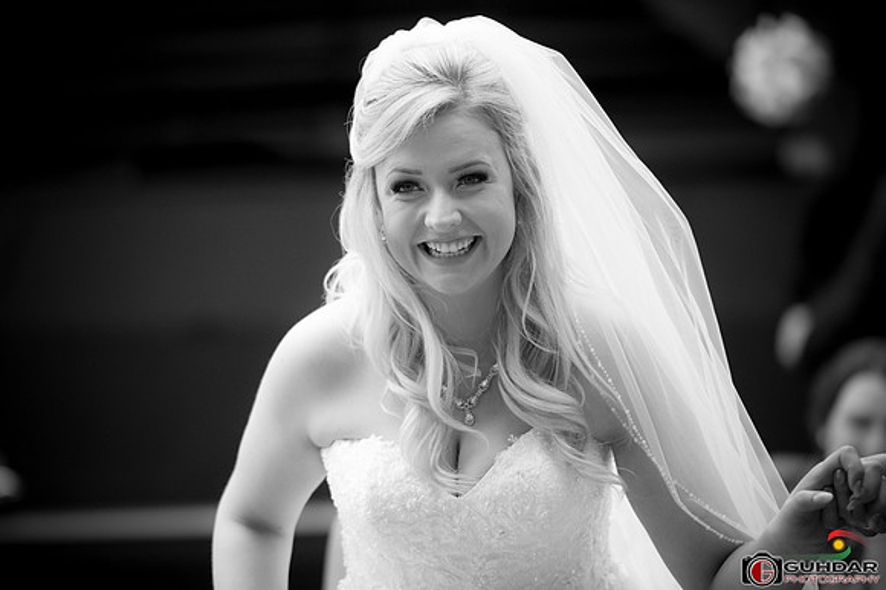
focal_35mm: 200
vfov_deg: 6.9
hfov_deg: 10.3
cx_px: 443
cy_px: 295
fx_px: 4919
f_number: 2.8
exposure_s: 1/8000
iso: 3200
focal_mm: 200
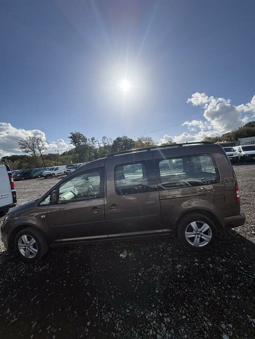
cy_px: 170
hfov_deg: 85.7
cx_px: 128
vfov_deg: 102.1
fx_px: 138
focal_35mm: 14
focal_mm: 2.22
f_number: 2.2
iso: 50
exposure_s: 1/2494
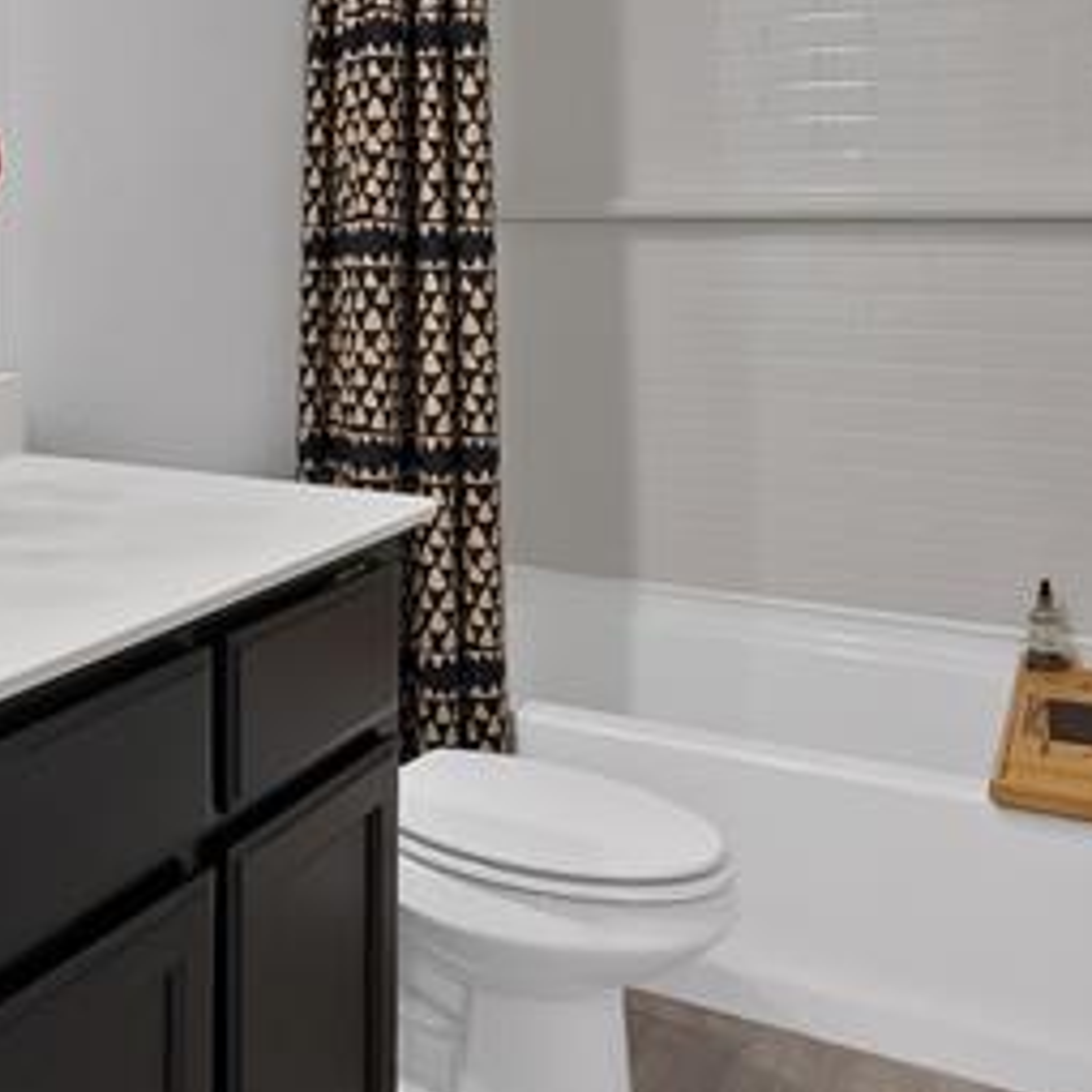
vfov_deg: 39.7
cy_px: 255
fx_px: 1463
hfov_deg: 37.5
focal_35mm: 41
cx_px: 56
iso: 640
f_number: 9
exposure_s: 1/4
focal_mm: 12
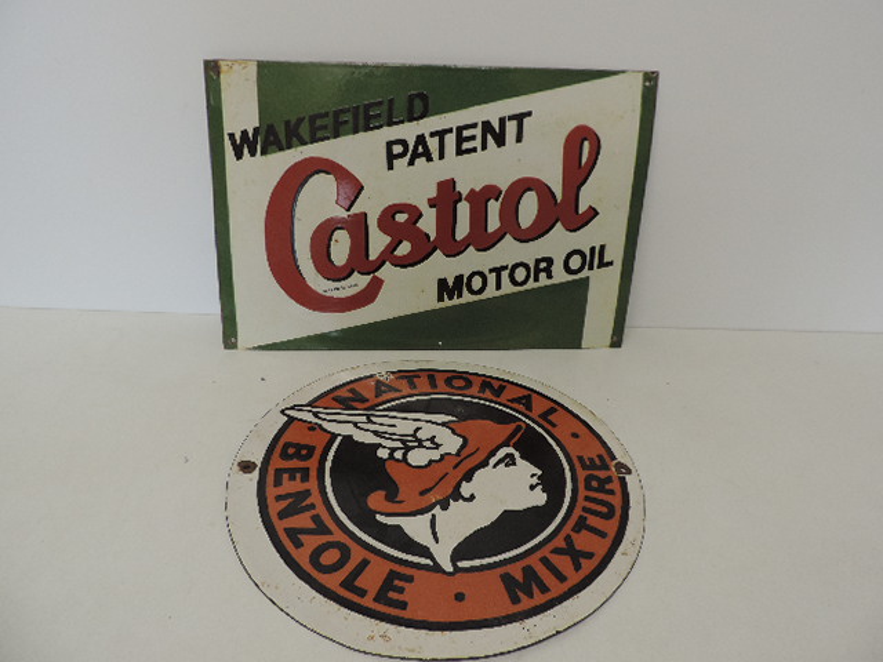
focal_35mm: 24
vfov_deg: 56.8
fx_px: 612
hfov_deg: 71.6
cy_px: 331
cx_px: 442
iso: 280
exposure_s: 1/30
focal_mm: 4.3
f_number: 3
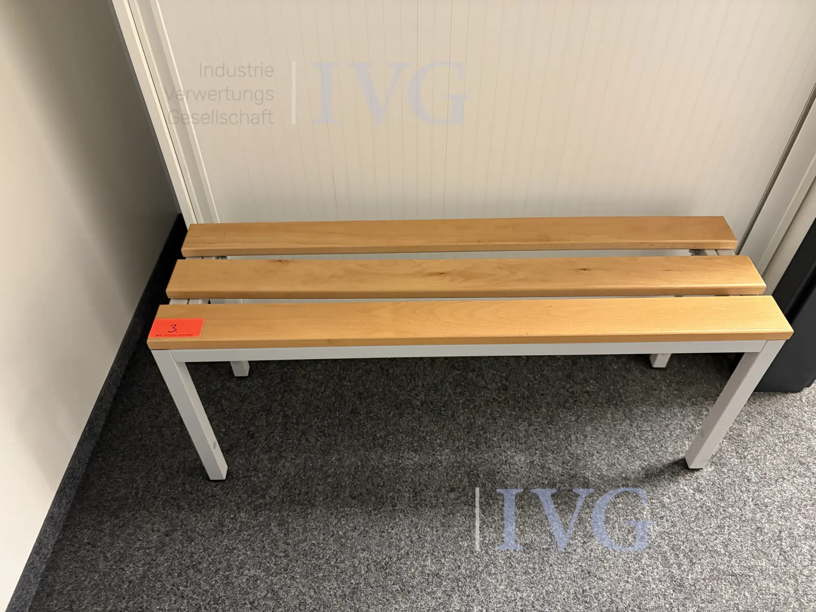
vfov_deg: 53.1
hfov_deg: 67.3
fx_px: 613
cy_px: 306
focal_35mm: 26
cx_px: 408
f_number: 1.6
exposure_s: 1/50
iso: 500
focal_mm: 5.96
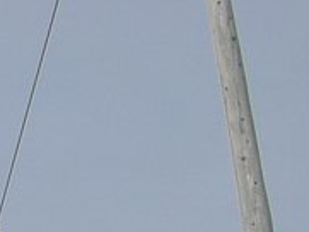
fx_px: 1920
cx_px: -196
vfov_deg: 6.5
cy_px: 604
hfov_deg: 8.9
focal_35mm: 215
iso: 50
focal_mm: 6.3
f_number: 4.6
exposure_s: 1/640
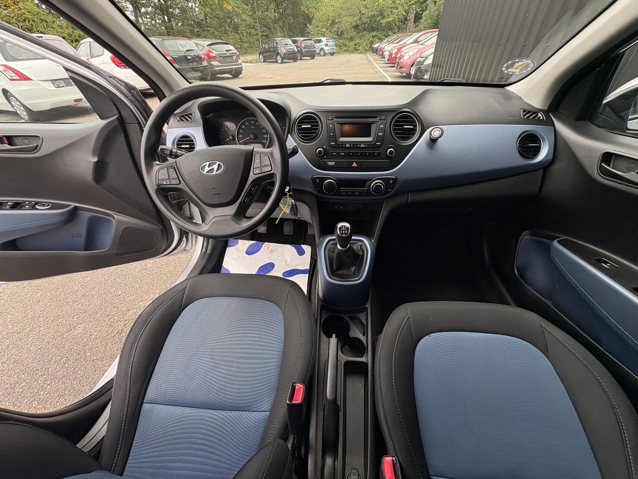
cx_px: 319
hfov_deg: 102.1
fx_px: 258
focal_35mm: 14
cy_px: 240
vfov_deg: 85.7
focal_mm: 2.22
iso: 100
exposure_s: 1/124
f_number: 2.2
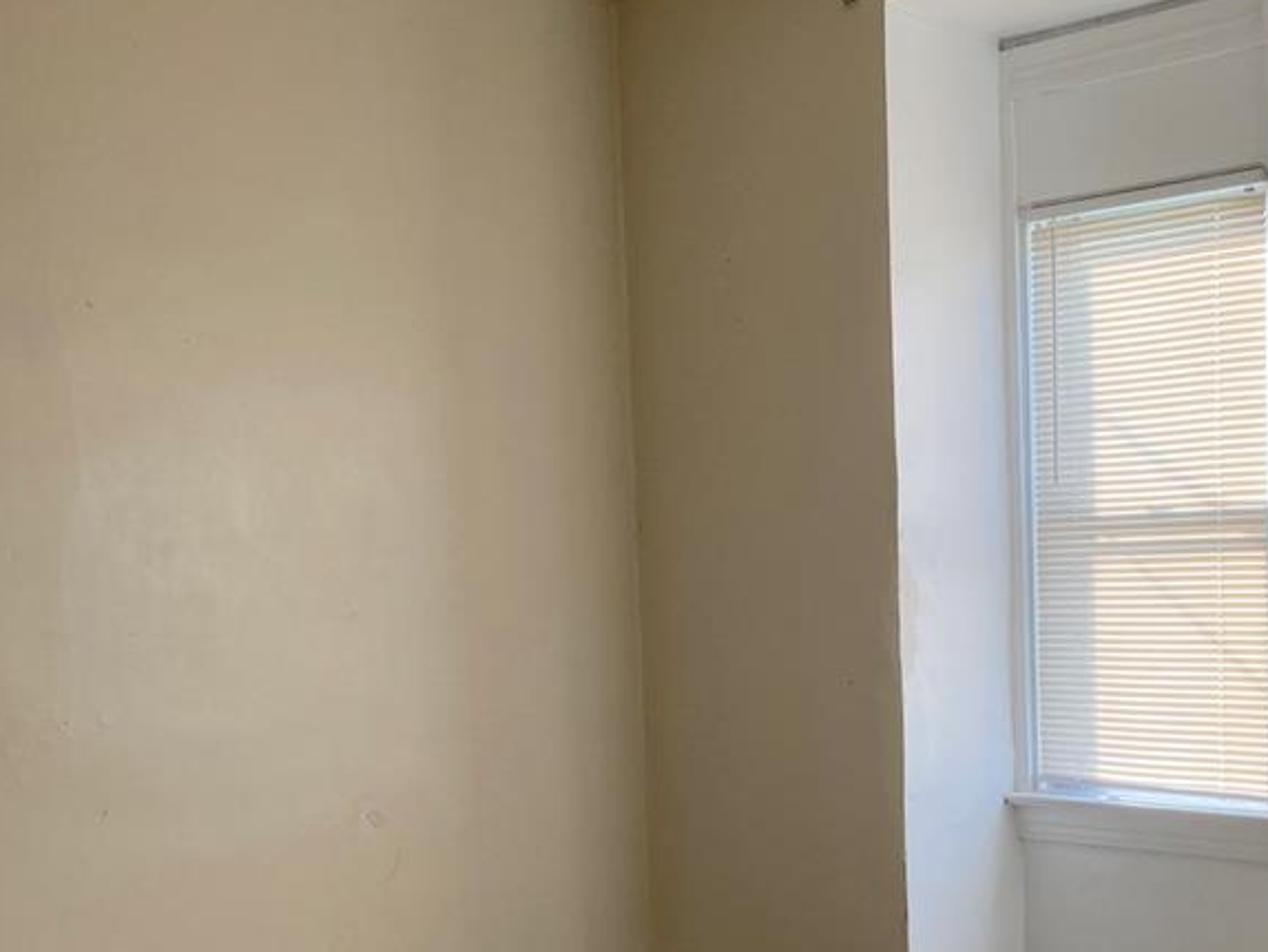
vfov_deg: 28.8
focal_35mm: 50
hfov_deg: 37.5
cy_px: 686
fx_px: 1832
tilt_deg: -3.7
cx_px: 907
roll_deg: +1.4
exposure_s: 1/120
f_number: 1.8
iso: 32
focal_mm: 3.99
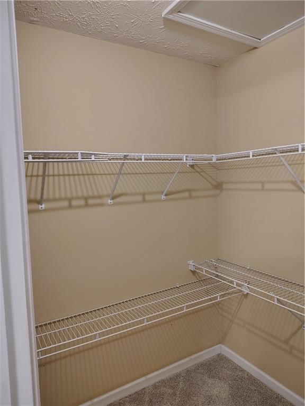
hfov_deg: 56.8
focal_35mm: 24
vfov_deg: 71.6
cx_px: 152
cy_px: 203
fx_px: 282
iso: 1415
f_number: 1.8
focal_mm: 5.56
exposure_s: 1/60
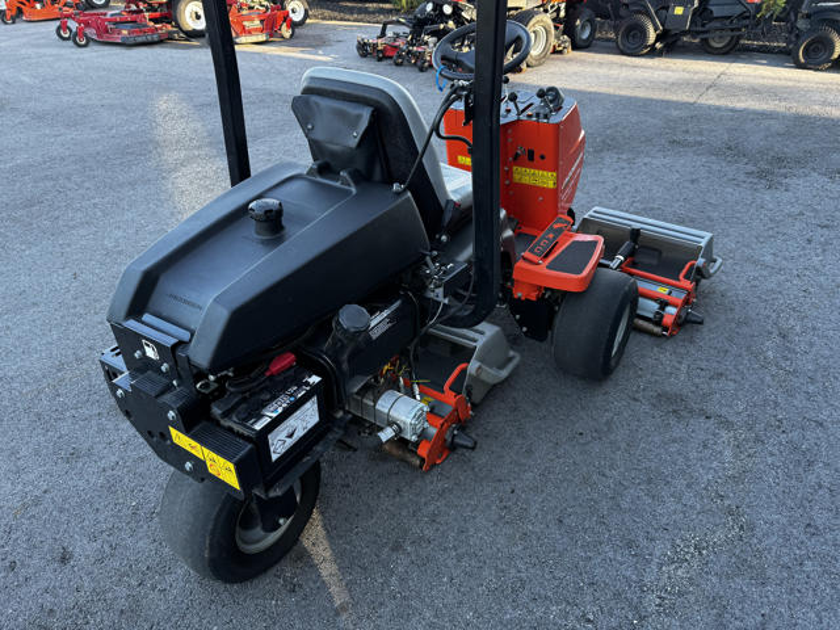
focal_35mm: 24
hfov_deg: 71.6
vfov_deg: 56.8
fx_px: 582
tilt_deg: -34.8
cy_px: 315
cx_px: 420
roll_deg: -0.6
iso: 64
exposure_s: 1/121
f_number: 1.78
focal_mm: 6.76
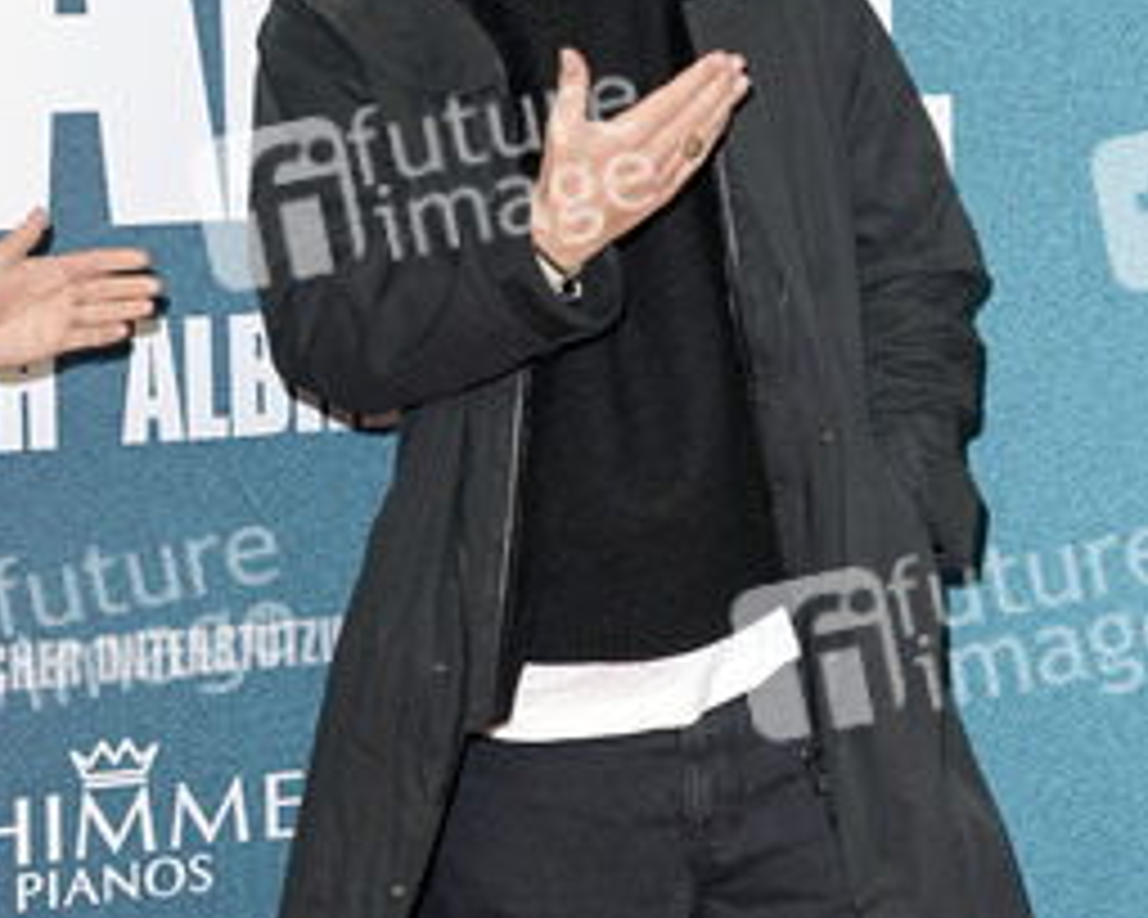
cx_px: 554
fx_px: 3601
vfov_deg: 14.5
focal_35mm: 106
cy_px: 410
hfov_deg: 18.1
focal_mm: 72
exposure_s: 1/250
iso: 640
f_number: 5.6
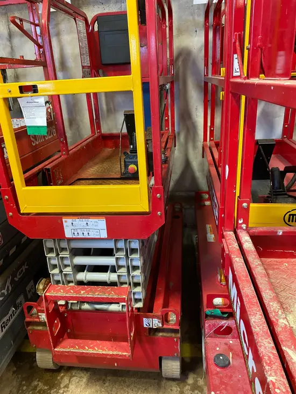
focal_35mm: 26
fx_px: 296
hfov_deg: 53.1
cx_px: 148
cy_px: 197
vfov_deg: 67.3
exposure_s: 1/60
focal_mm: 4.25
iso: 320
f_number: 1.8
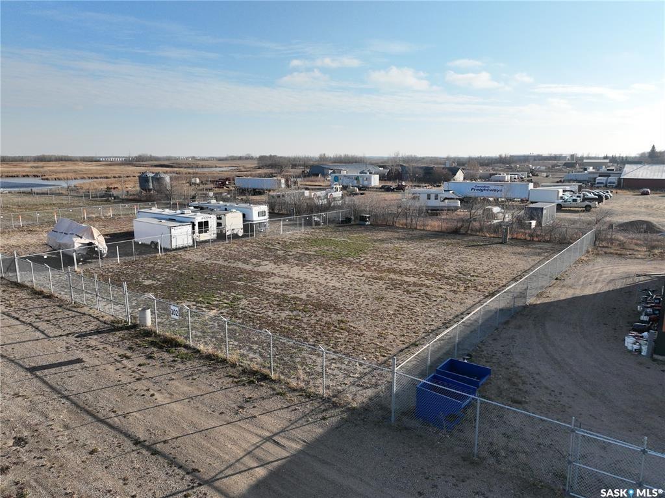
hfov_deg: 71.6
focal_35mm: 24
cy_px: 249
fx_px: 461
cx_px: 332
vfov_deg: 56.7
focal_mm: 12.29
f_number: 2.8
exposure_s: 1/2500
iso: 300
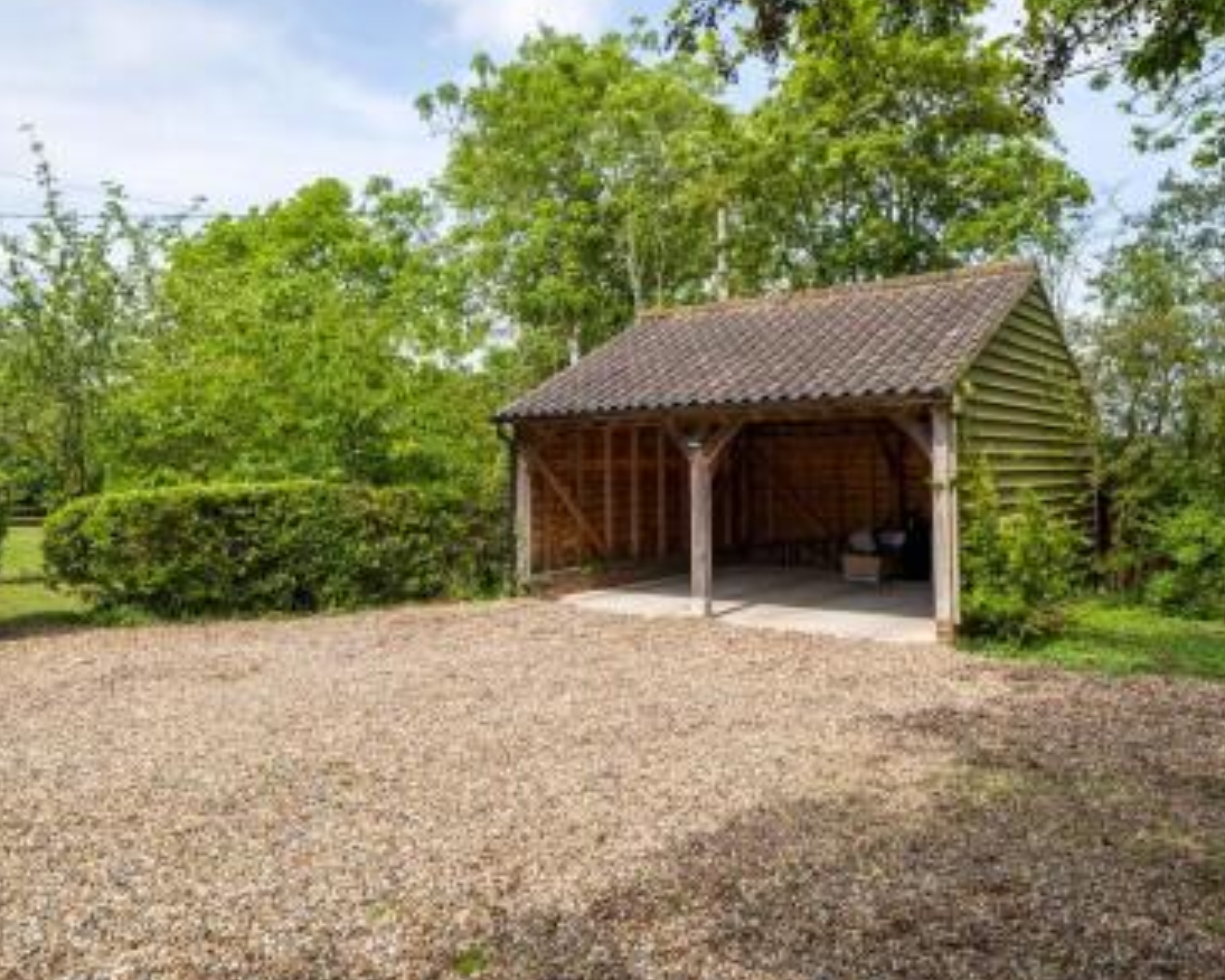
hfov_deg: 74.2
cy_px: 485
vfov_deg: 63.1
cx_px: 735
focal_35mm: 22
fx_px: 798
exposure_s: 1/160
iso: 160
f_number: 9
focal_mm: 12.3
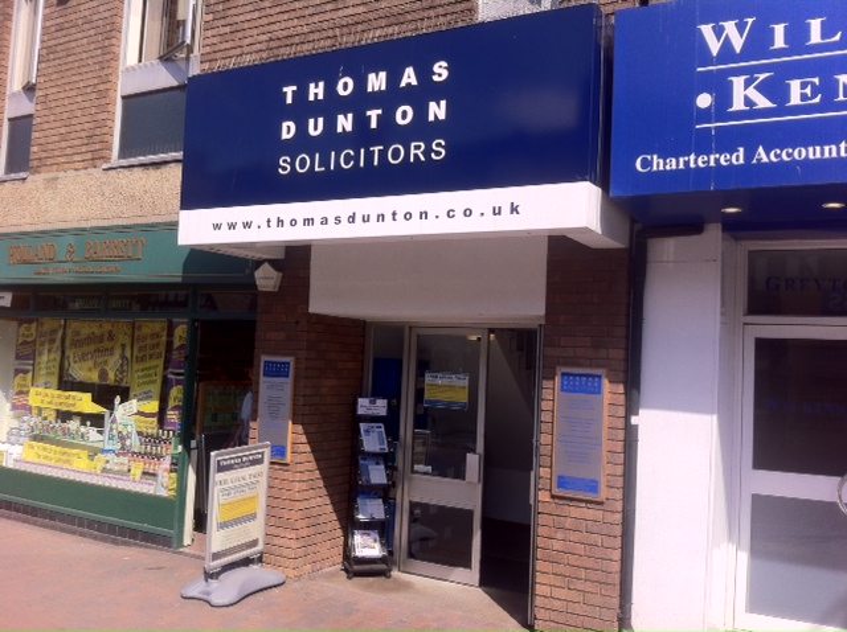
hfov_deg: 52.7
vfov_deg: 40.6
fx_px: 855
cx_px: 424
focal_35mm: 35
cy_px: 316
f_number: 2.8
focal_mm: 3.85
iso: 80
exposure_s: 1/973
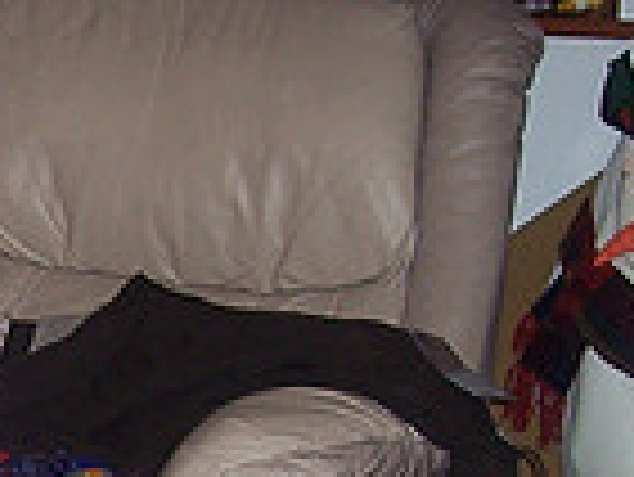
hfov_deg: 11.6
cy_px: 691
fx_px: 2933
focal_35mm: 160
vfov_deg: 9.1
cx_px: -414
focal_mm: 8
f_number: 2.8
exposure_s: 1/60
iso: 100
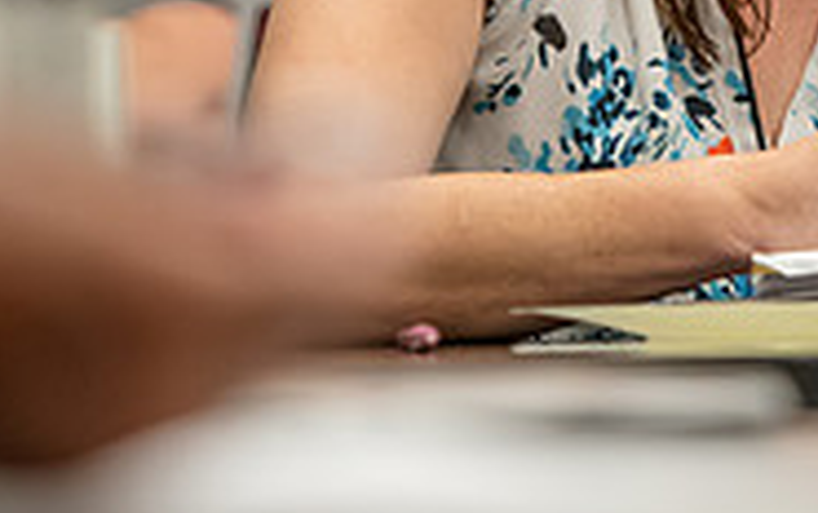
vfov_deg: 2.6
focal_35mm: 511
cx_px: 906
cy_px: -197
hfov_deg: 4.1
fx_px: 11402
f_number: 2.8
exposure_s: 1/200
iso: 1250
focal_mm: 160
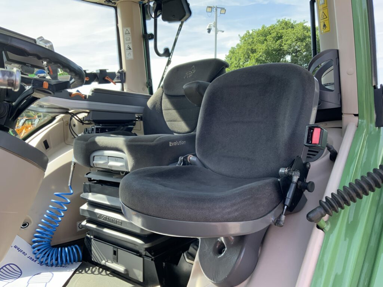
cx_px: 192
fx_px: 321
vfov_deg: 48.2
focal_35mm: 29
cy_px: 144
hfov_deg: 61.7
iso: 16
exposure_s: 1/212
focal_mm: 3
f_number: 1.8
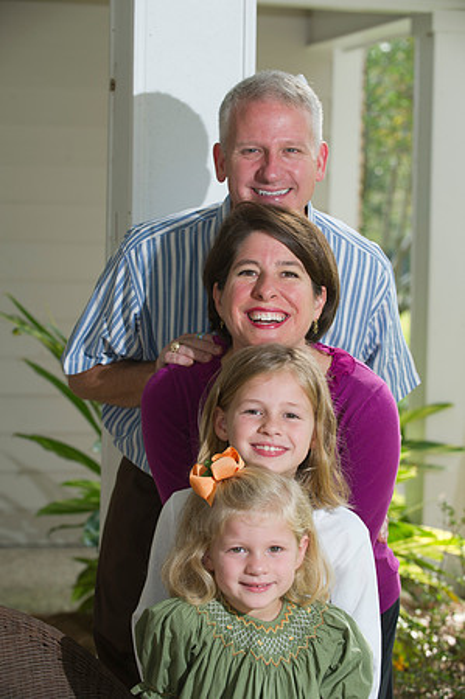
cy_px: 350
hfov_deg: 15.2
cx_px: 232
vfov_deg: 22.6
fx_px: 1748
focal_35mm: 90
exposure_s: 1/160
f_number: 5
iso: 320
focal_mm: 90
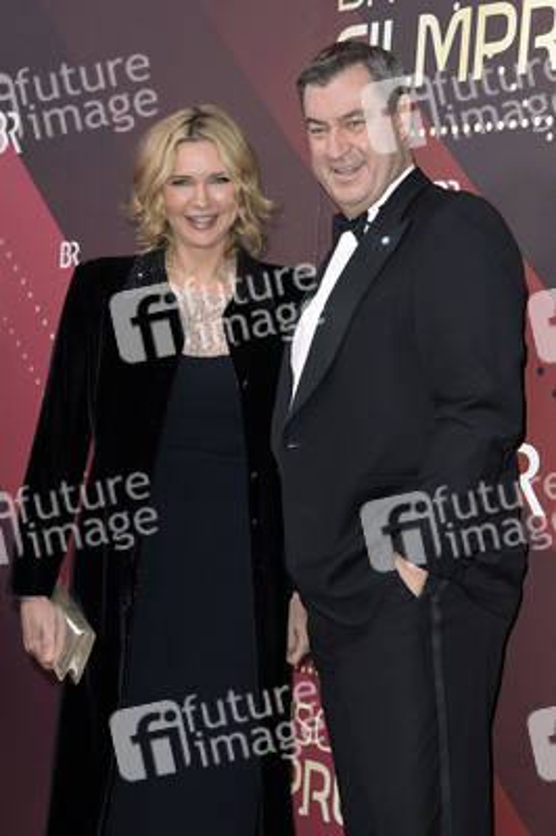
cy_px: 418
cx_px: 278
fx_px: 1810
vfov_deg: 26.0
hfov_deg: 17.5
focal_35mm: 78
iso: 640
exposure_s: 1/250
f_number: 5.6
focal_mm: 78
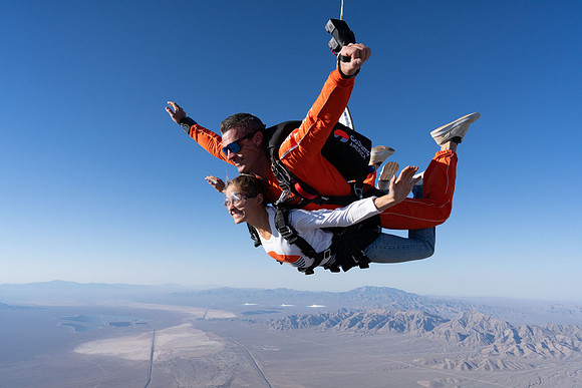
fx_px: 388
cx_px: 291
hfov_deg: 73.7
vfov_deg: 53.2
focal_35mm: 24
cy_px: 194
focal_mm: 24
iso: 800
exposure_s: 1/2000
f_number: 9
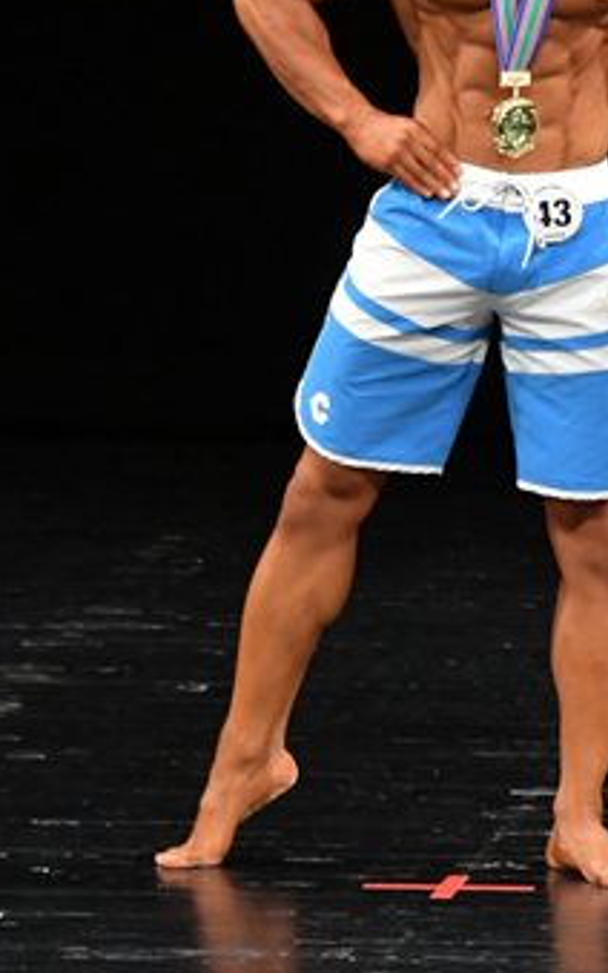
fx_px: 18524
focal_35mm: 699
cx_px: 483
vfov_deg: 3.0
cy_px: 247
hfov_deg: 1.9
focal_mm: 200
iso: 3200
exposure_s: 1/400
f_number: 5.6
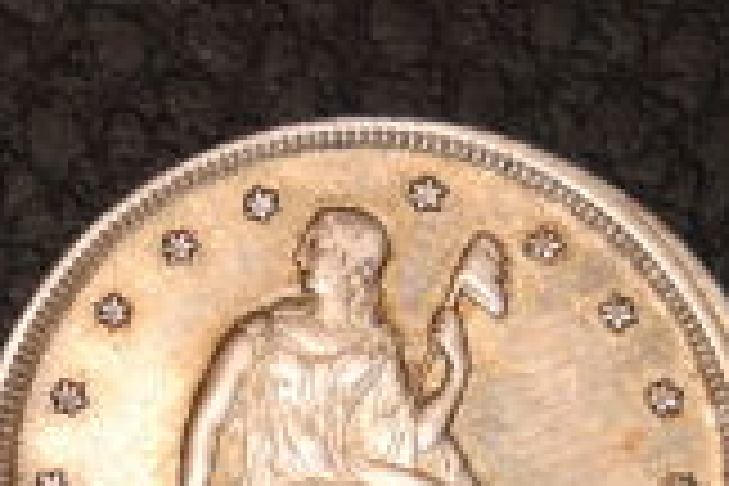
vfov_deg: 4.9
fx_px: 5684
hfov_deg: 7.3
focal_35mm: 281
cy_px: 544
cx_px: 153
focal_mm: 55
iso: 100
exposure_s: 1/125
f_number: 5.6
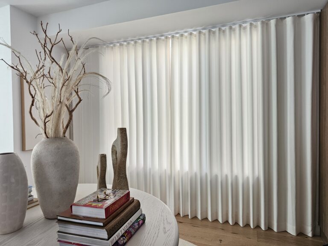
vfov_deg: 58.9
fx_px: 218
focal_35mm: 23
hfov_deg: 73.9
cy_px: 123
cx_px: 164
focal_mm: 6.3
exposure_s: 1/120
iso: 200
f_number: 1.7
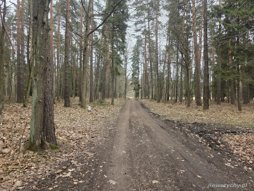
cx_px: 127
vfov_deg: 58.9
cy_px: 96
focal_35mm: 23
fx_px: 169
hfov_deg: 73.9
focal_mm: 6.3
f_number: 1.7
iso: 80
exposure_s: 1/180
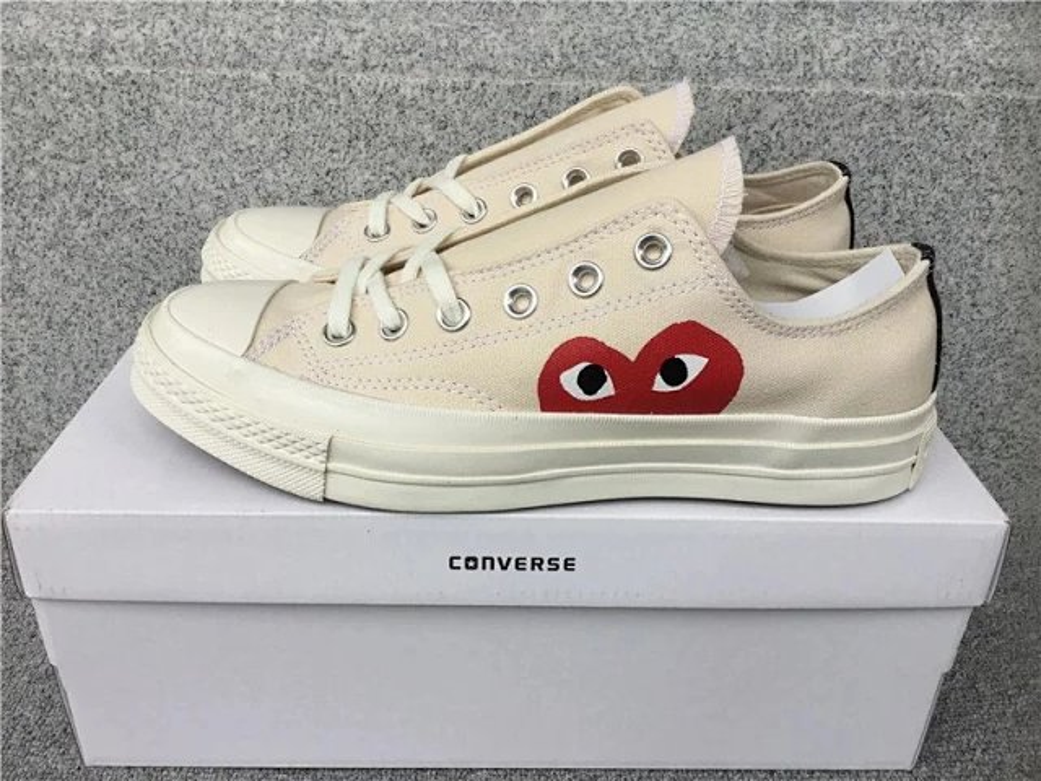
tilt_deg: -25.6
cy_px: 390
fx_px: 932
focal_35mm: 31
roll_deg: -1.5
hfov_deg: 58.4
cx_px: 520
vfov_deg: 45.4
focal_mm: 3.3
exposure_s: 1/100
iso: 25
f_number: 2.4
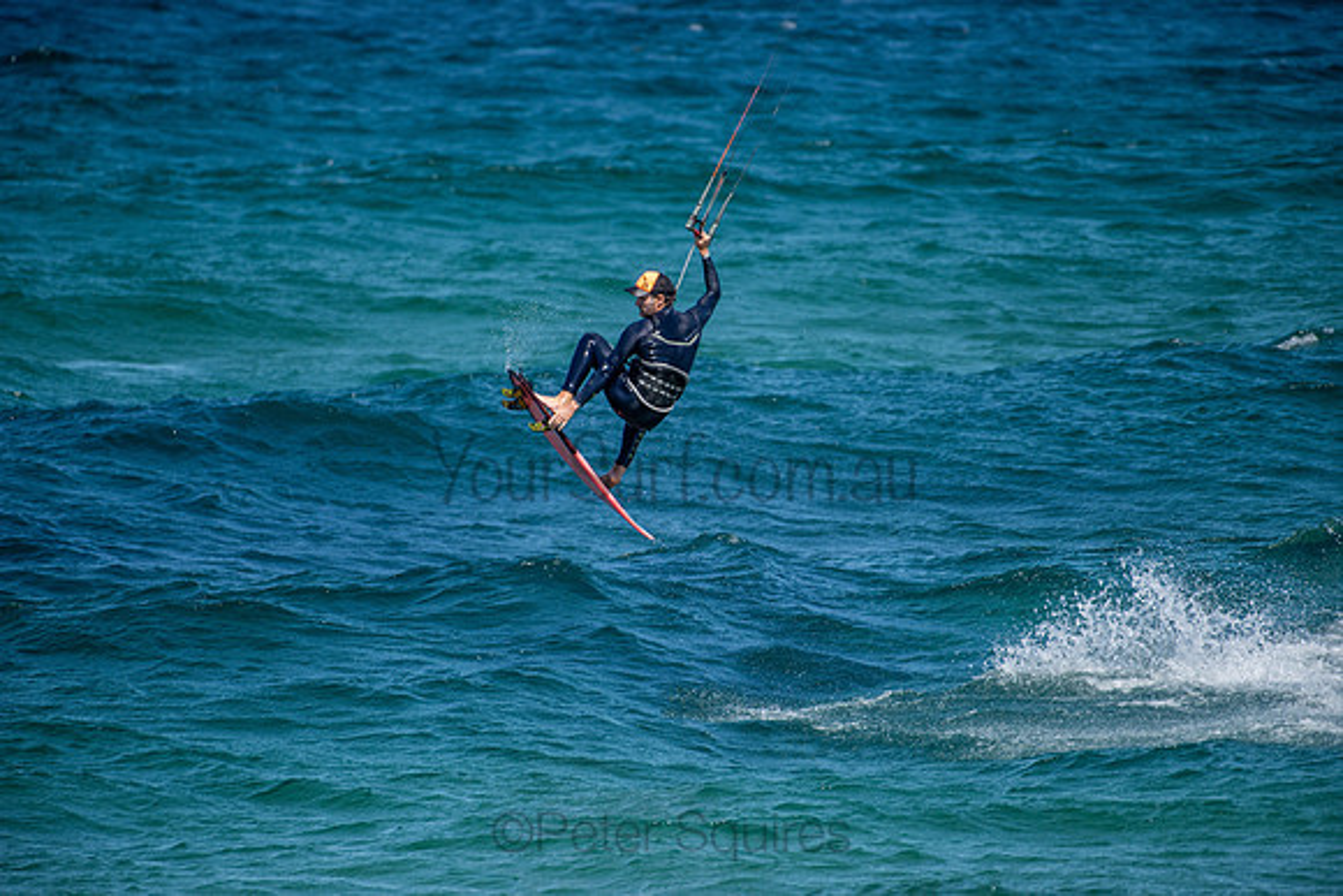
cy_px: 448
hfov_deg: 4.1
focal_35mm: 500
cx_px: 672
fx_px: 18656
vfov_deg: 2.8
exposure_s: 1/2500
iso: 280
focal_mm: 500
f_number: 5.6
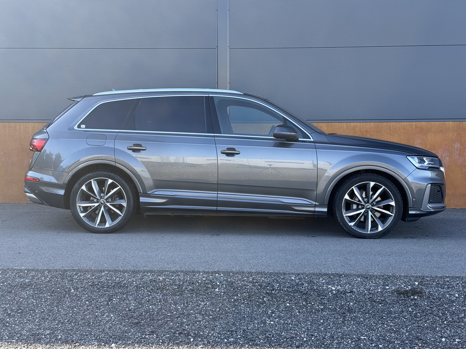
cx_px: 233
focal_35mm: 48
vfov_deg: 30.3
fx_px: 646
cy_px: 174
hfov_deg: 39.7
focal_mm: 6.76
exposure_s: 1/557
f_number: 1.78
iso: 64
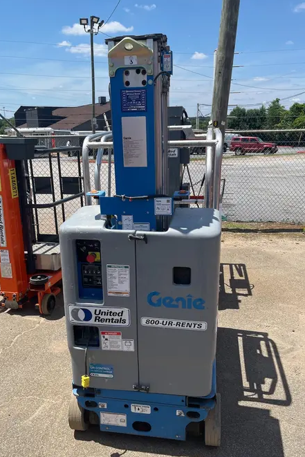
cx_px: 147
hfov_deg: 43.6
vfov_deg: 61.8
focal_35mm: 30
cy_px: 246
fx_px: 381
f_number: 1.6
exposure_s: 1/2967
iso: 50
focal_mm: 5.1
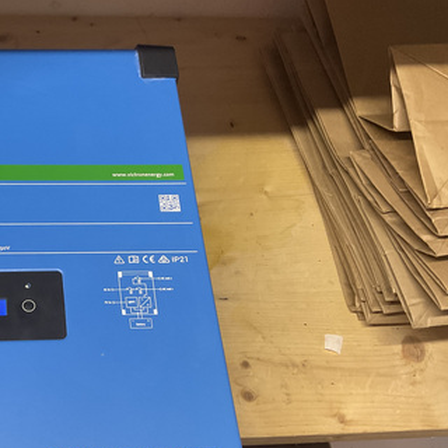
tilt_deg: -59.5
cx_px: 39
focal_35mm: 48
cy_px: 312
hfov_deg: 33.4
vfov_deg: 34.9
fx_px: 703
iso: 100
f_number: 1.8
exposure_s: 1/50
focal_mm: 3
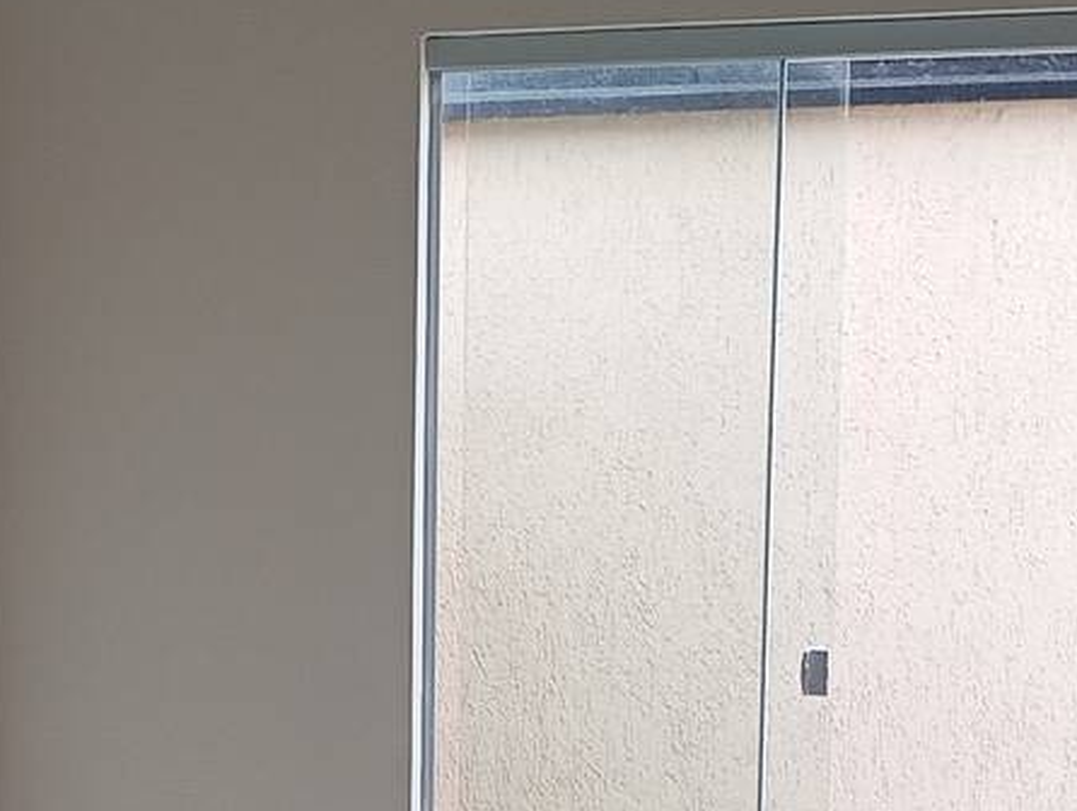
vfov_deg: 16.3
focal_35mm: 90
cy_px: 654
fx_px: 2805
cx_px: 171
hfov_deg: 21.4
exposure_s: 1/60
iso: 418
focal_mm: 4.27
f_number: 1.8
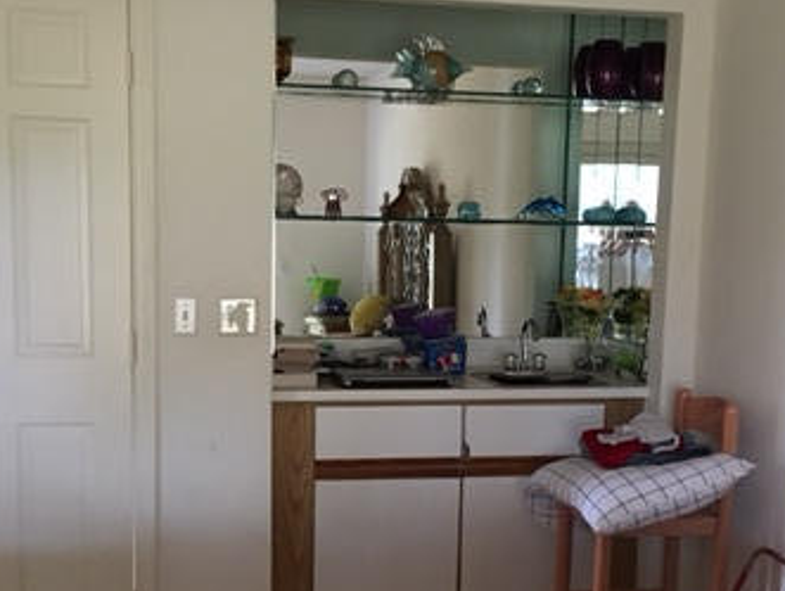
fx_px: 1271
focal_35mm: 56
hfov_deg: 34.3
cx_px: 398
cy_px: 432
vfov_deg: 25.9
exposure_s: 1/15
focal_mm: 4.15
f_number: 2.2
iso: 125
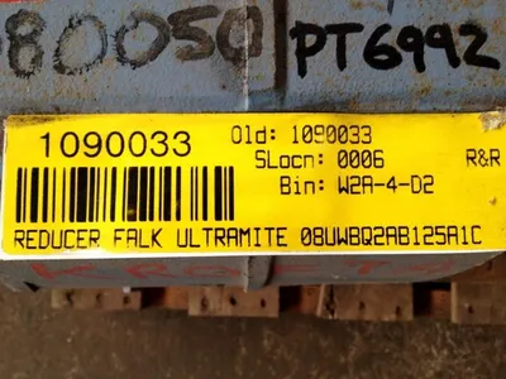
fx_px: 512
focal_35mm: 35
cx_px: 253
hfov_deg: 52.6
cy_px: 190
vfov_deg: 40.7
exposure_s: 1/20
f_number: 2.4
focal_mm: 4.28
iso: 80
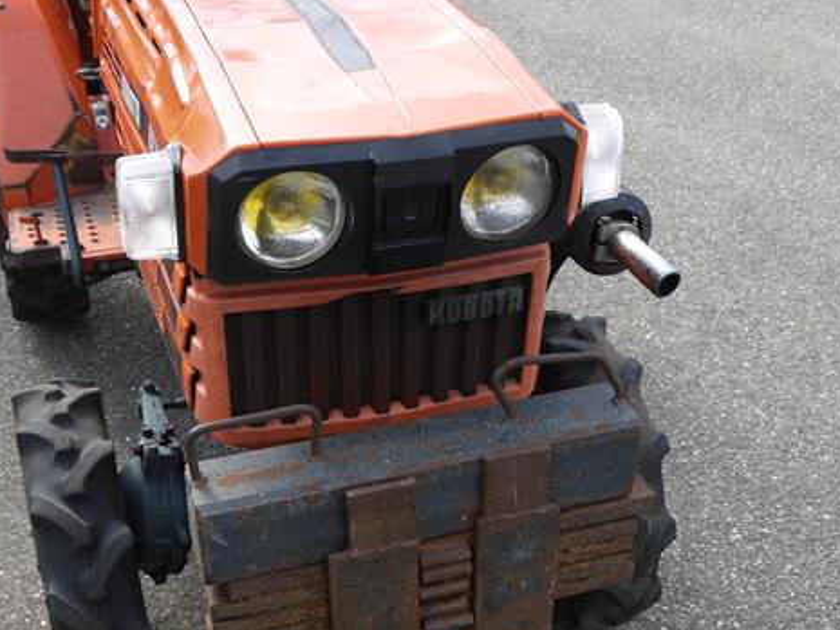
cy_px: 419
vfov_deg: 26.4
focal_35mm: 55
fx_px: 1335
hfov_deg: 34.9
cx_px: 387
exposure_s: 1/200
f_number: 5.6
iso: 100
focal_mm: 20
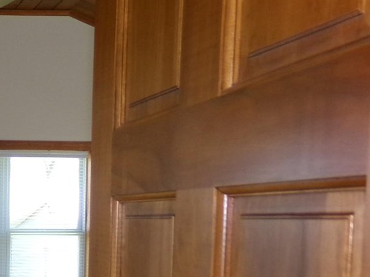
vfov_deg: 20.8
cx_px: -155
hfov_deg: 23.6
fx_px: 737
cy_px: 256
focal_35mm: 69
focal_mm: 4.3
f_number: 3.7
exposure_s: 1/34
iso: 200
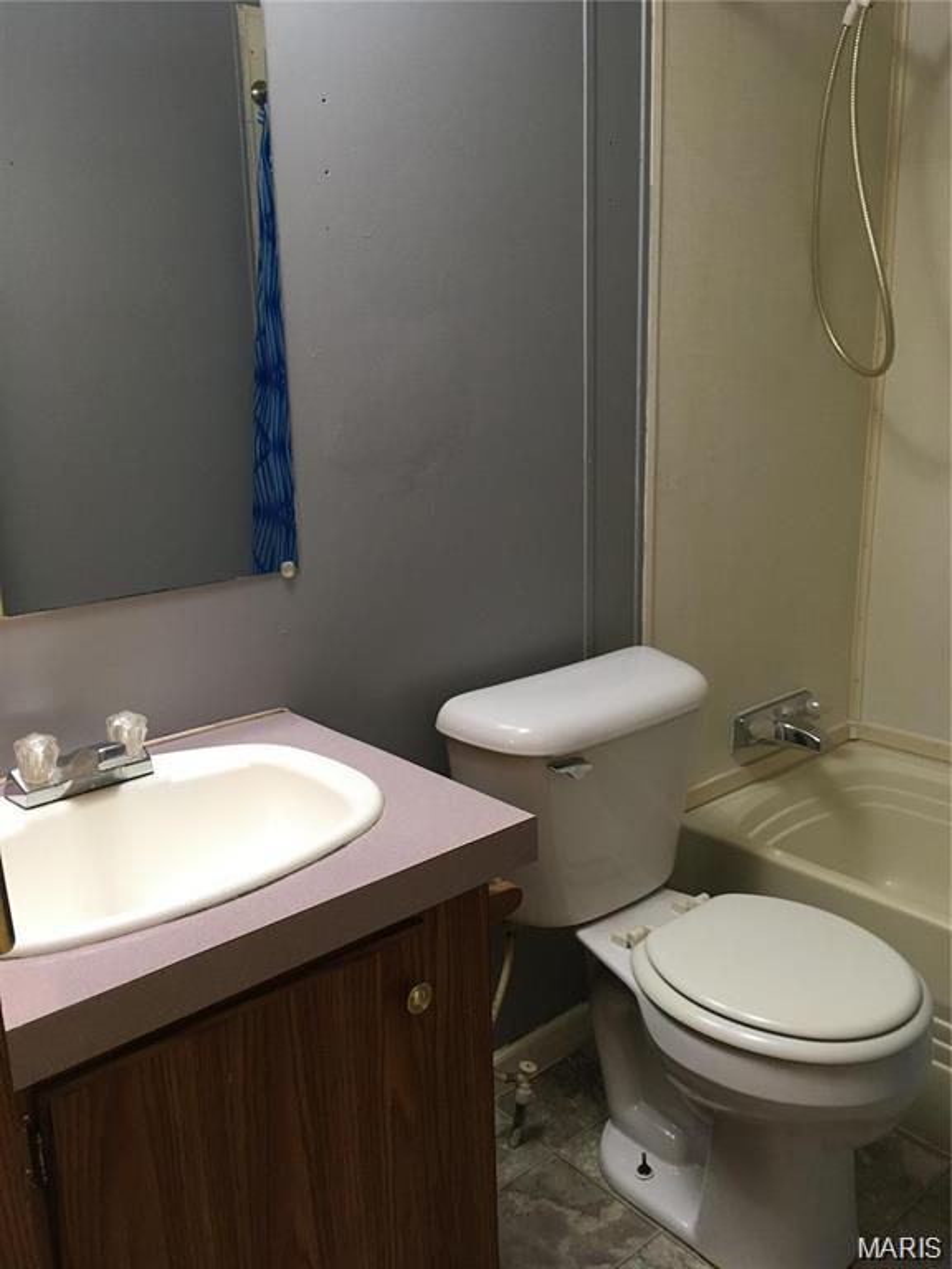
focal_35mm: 29
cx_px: 476
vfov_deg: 61.7
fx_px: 1063
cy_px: 634
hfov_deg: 48.2
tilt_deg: -13.9
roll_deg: +1.9
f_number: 2.2
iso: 100
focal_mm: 4.15
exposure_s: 1/30
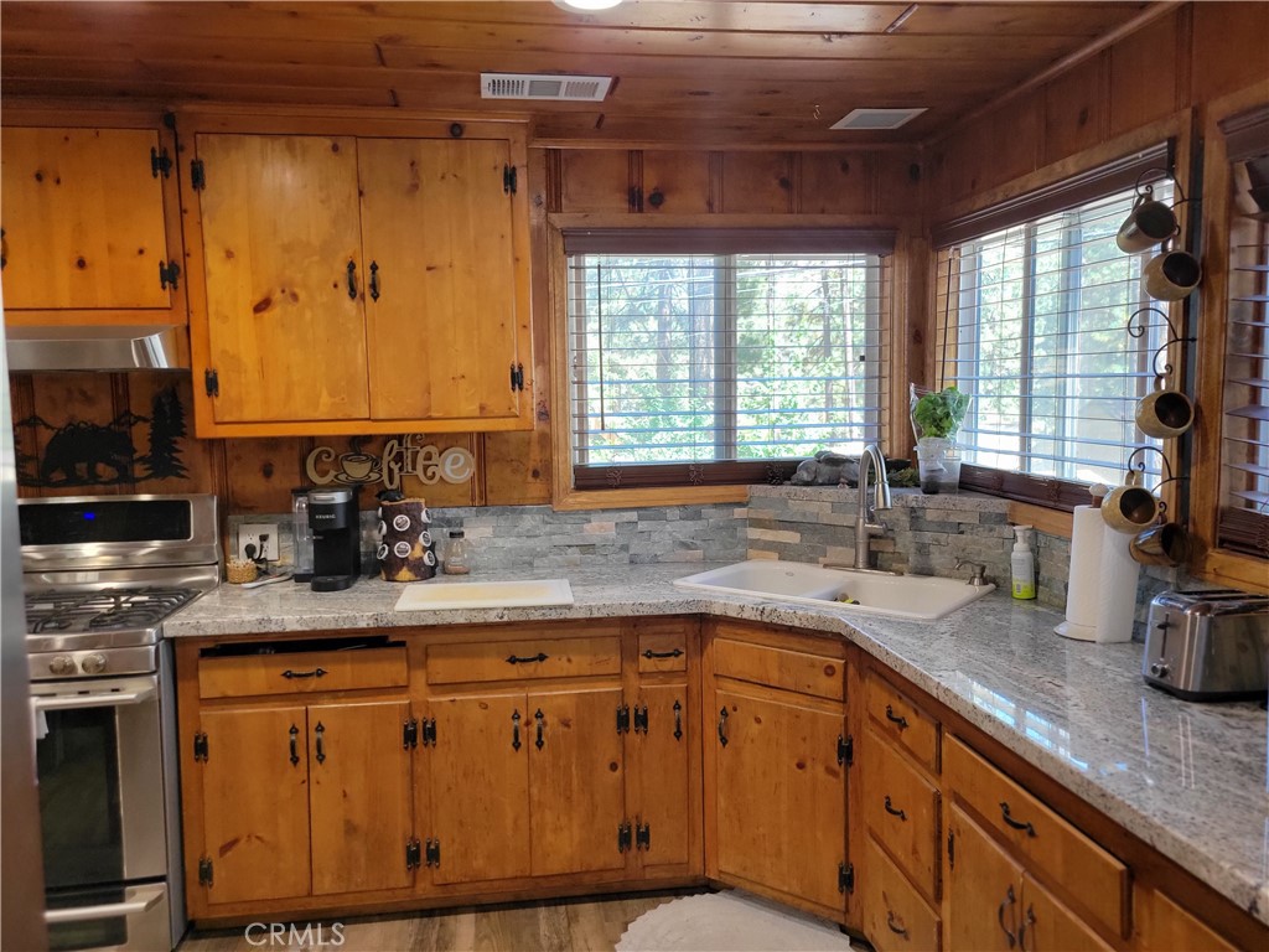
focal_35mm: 26
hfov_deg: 67.3
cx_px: 634
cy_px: 476
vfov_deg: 53.1
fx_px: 953
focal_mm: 5.4
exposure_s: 1/120
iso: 250
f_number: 1.8
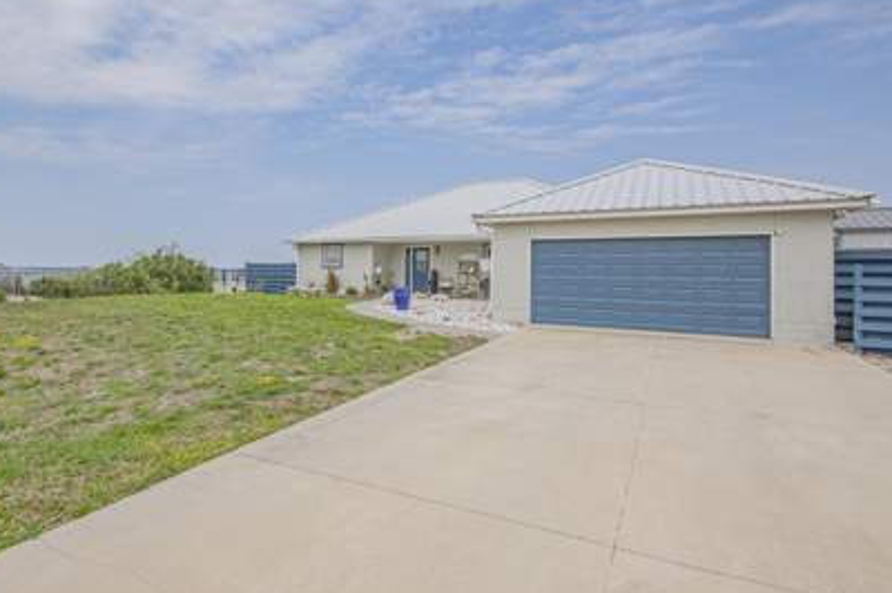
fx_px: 446
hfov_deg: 89.7
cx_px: 399
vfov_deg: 67.1
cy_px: 262
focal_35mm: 18
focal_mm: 10
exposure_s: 1/100
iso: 400
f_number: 22
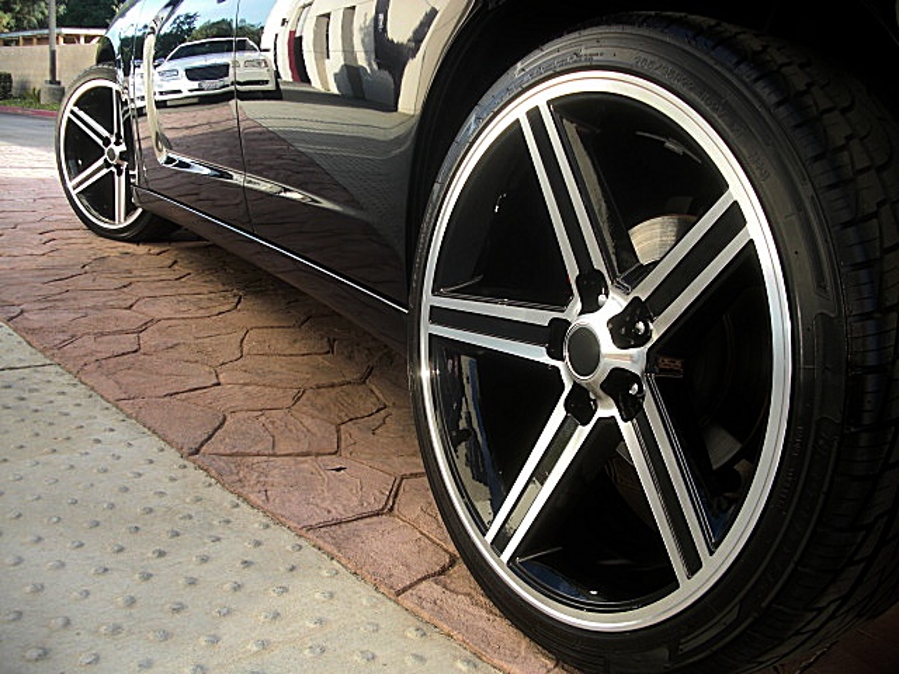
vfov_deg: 39.7
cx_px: 450
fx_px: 935
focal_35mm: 36
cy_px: 337
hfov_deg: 51.4
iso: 50
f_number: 2.8
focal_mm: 6.3
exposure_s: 1/100
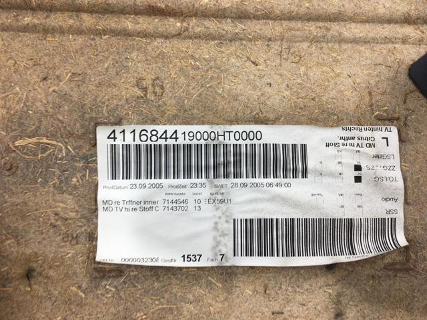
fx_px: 358
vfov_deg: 48.2
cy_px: 160
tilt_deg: -77.8
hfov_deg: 61.7
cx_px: 214
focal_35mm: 29
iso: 25
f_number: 2.2
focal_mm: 4.15
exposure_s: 1/122
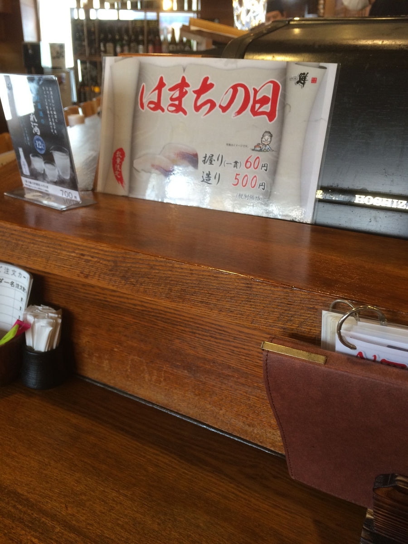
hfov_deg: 48.2
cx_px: 204
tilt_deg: -24.9
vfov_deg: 61.7
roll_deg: +1.6
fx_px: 456
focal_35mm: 29
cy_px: 272
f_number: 2.2
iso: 100
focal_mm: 4.15
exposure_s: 1/30
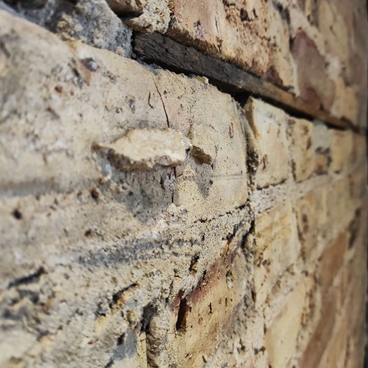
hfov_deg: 54.0
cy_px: 185
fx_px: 361
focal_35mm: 30
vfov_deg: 54.0
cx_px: 198
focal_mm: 4.71
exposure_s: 1/30
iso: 701
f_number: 1.79
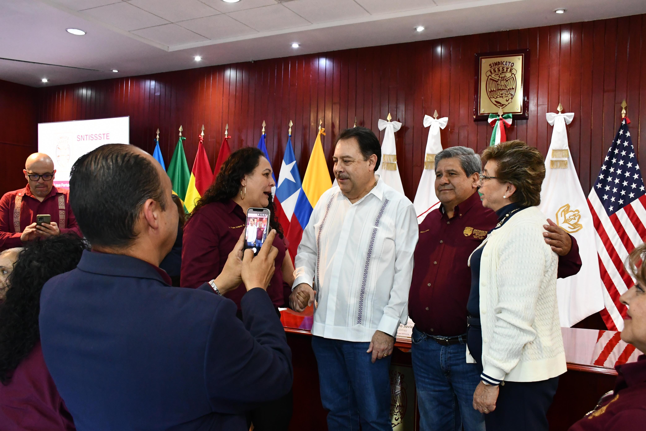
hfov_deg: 61.9
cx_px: 323
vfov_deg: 43.6
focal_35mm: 30
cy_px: 216
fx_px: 538
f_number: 6.3
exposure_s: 1/60
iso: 4000
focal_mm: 20
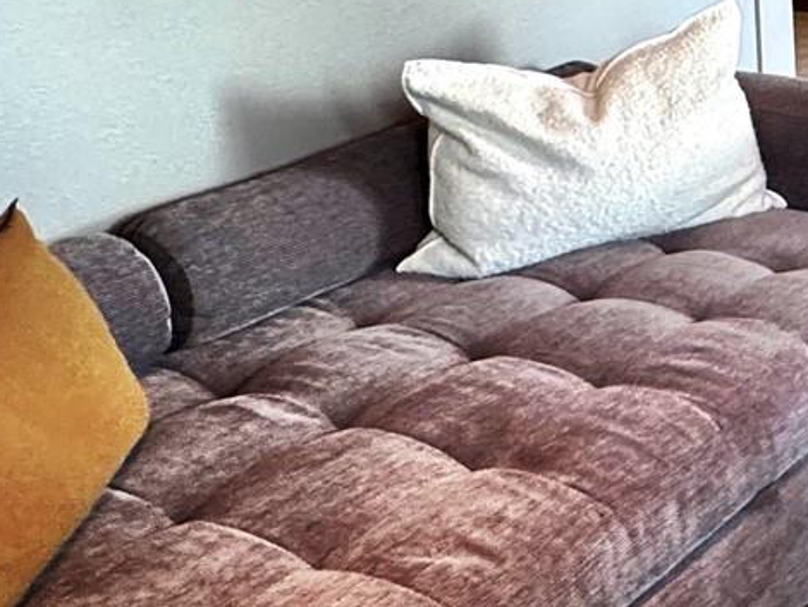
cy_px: -77
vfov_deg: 22.5
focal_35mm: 61
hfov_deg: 25.3
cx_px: 1160
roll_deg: -0.3
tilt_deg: -9.9
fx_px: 1425
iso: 320
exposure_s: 1/60
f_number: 2.2
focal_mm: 2.22
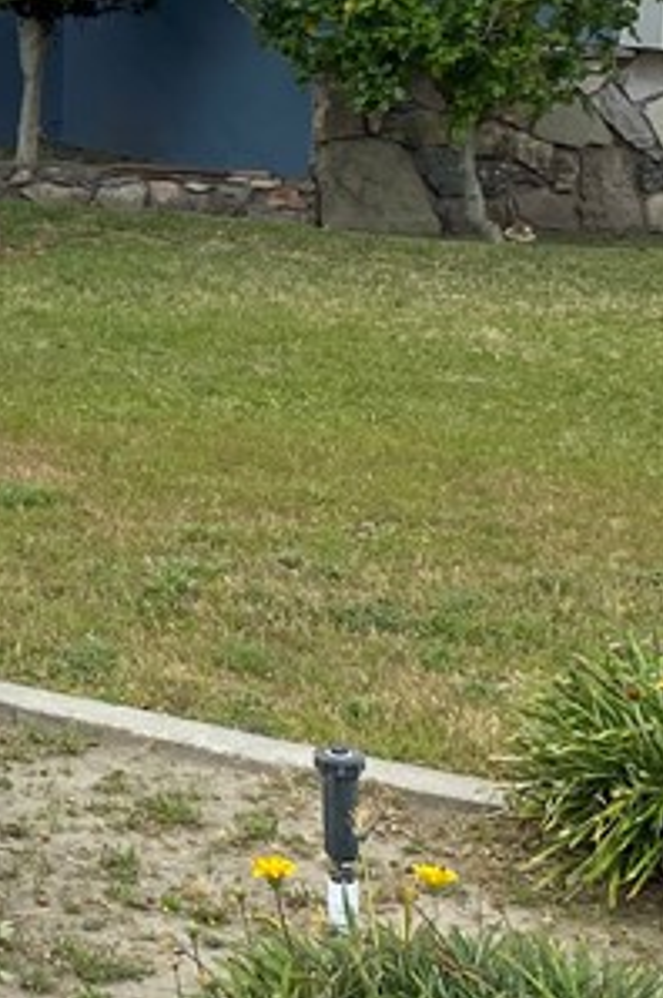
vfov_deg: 21.1
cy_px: -13
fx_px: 2575
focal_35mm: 93
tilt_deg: -1.0
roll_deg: -0.7
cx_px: -713
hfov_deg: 12.6
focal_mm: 4.25
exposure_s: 1/1808
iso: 32
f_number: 1.8
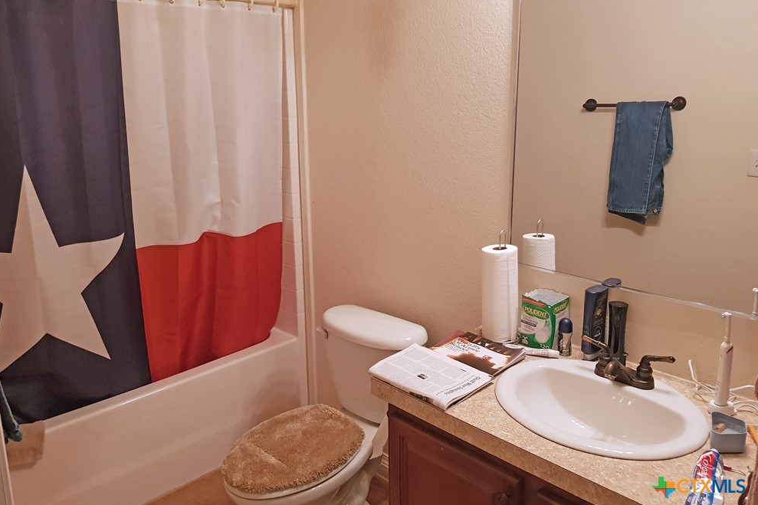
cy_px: 220
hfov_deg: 65.5
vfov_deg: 46.3
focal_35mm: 28
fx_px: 589
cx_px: 372
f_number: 1.7
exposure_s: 1/20
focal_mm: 4.2
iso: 250
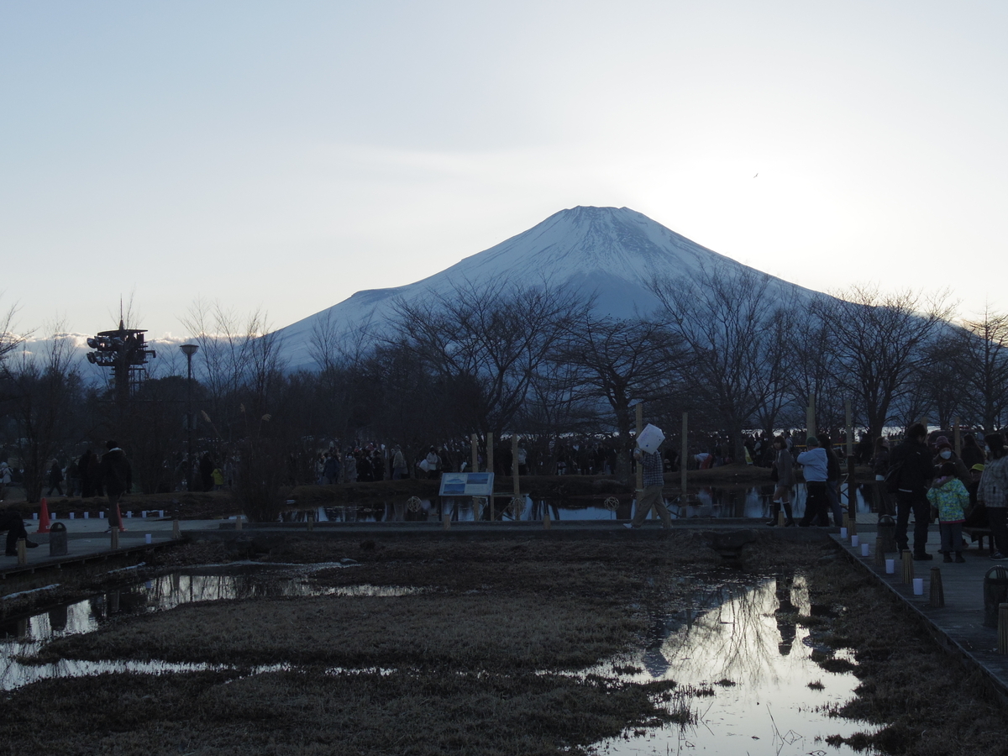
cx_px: 504
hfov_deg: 40.4
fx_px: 1369
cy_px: 378
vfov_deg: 30.9
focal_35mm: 47
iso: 200
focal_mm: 8.5
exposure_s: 1/1000
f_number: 4
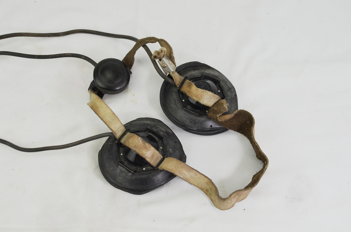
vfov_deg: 20.5
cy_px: 116
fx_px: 642
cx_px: 176
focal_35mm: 66
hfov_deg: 30.6
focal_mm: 44
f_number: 5.6
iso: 220
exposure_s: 1/125
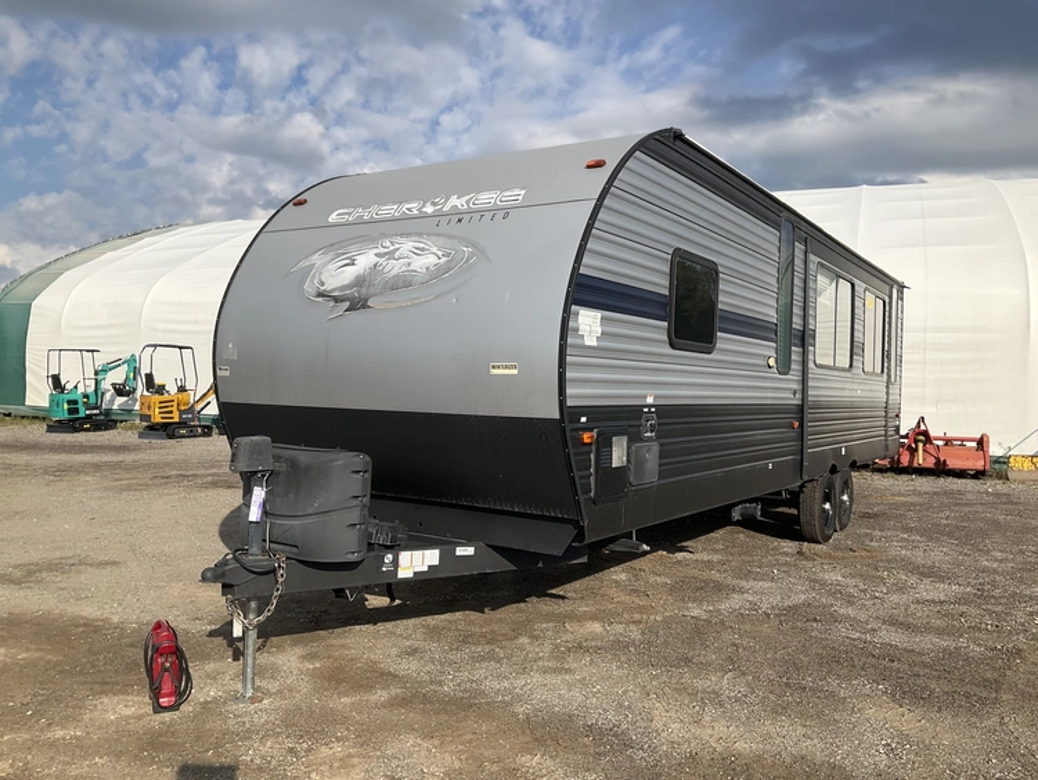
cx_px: 519
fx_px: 870
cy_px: 390
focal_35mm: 29
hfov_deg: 61.6
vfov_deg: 48.3
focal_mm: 3
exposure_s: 1/2320
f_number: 1.8
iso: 25
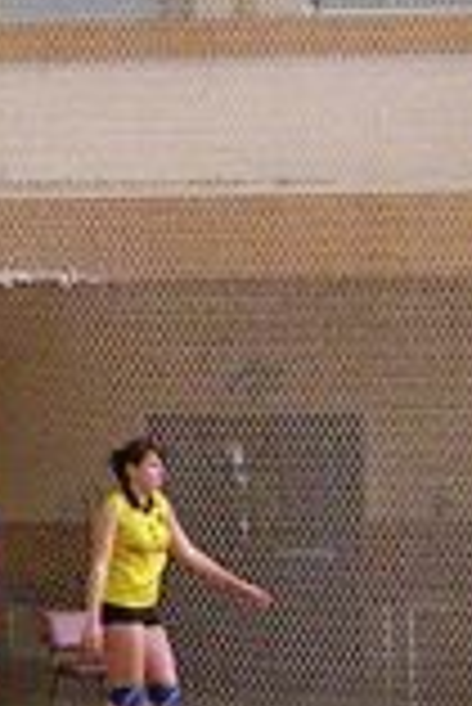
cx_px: -638
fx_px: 2727
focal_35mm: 139
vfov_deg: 14.7
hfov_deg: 9.0
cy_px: 340
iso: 1600
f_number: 3.2
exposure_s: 1/180
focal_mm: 7.4
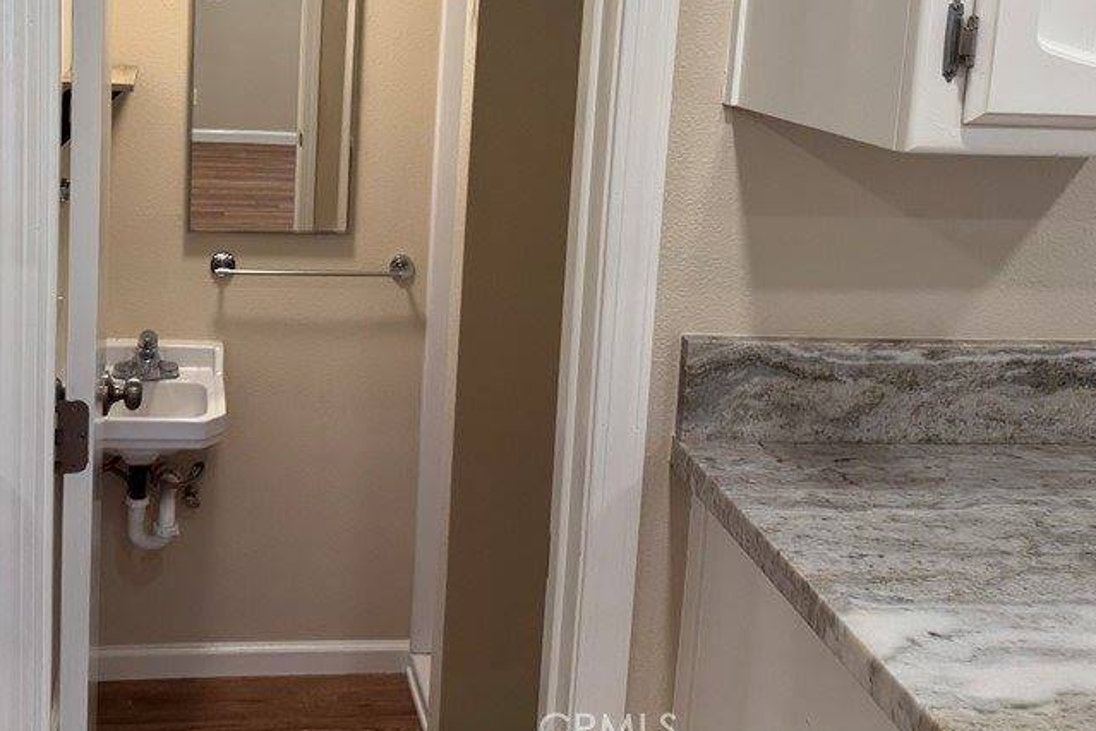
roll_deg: -2.8
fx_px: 1218
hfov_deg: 47.3
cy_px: 94
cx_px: 326
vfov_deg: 32.0
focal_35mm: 40
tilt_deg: -7.9
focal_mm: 6.76
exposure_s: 1/120
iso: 160
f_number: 1.78
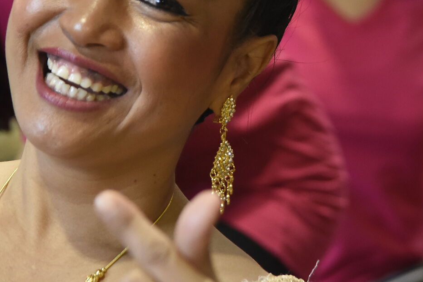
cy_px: -51
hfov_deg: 7.6
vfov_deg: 5.1
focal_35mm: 271
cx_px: 225
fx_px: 3186
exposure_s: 1/125
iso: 3200
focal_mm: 105
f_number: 5
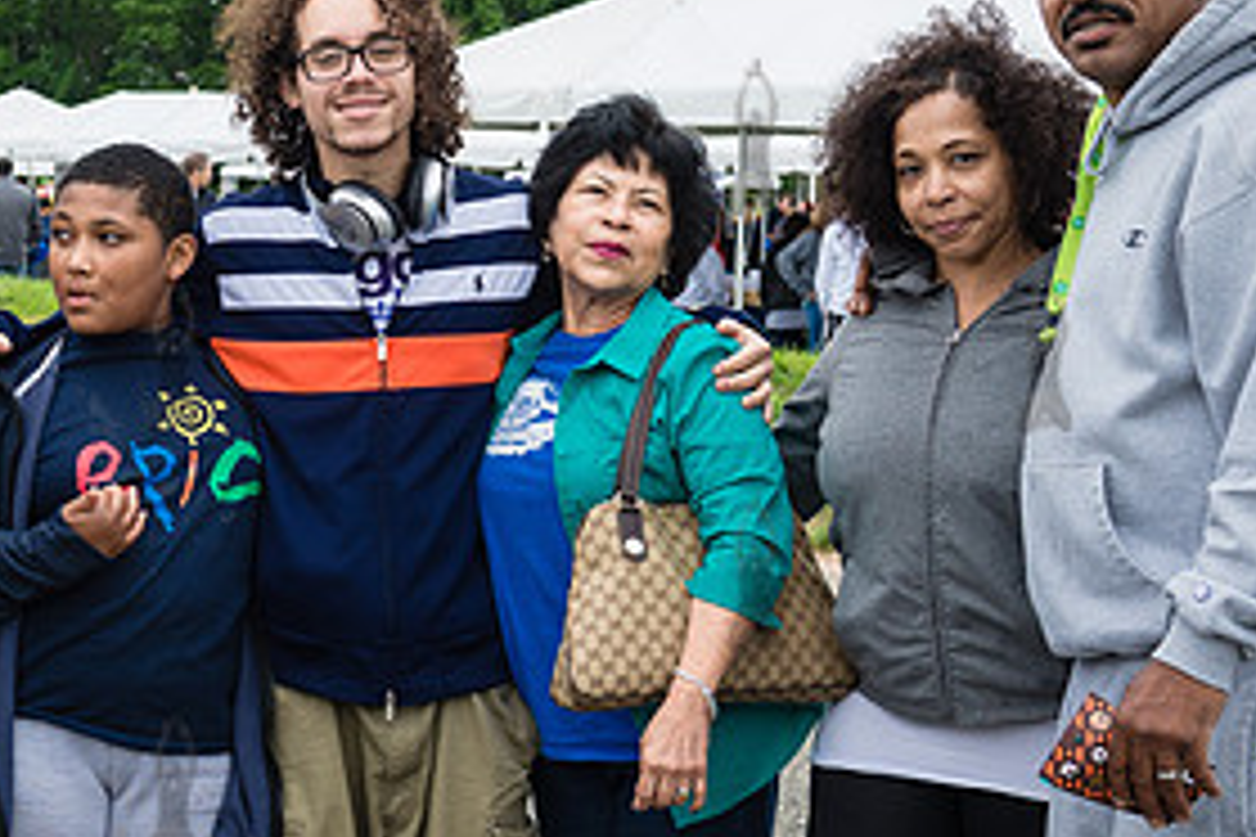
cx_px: 171
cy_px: 353
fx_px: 2756
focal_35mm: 79
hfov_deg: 25.0
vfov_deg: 17.3
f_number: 5
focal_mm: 38
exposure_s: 1/400
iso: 200
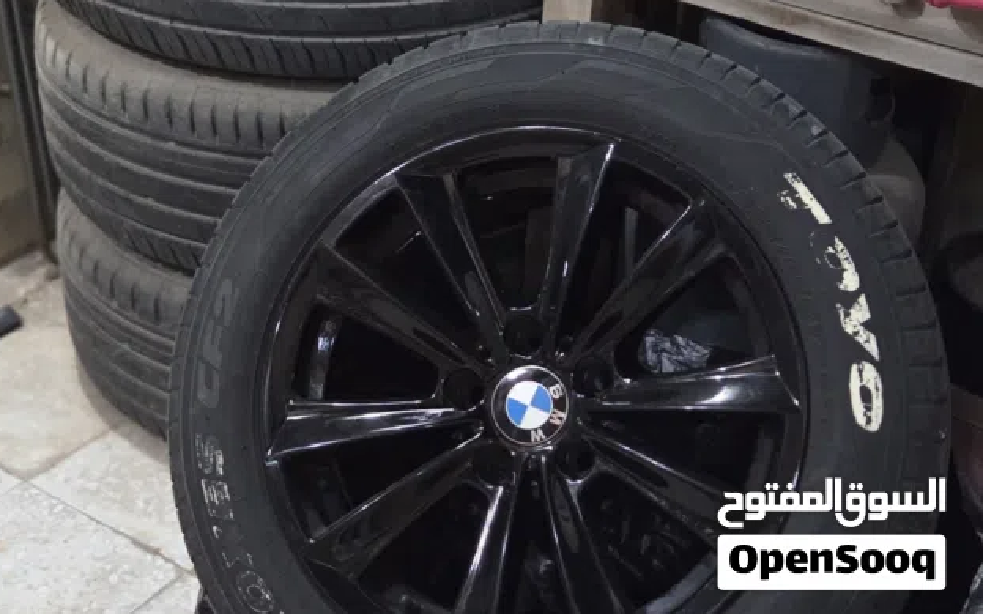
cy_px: 250
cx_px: 480
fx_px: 670
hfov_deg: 72.5
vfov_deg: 49.0
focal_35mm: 25
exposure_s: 1/50.3
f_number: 1.8
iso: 1600
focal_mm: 5.4
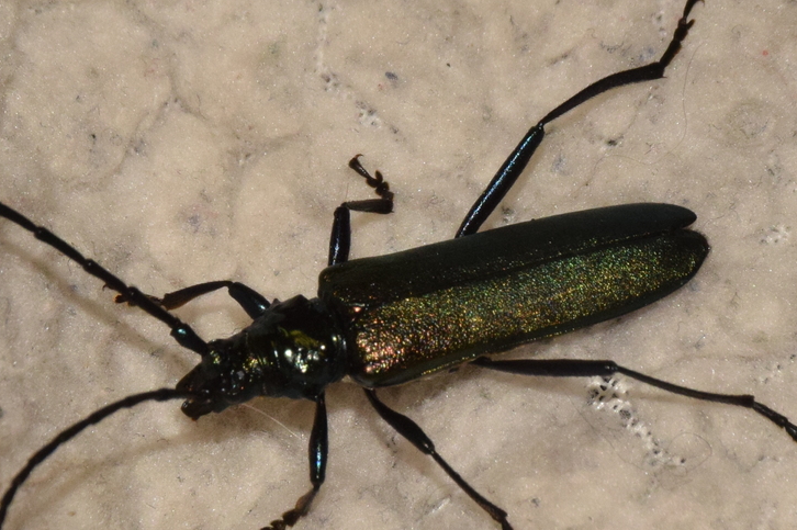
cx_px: 340
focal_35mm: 278
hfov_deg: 7.4
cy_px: 324
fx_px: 6150
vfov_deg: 4.9
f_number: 16
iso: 1000
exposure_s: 1/200
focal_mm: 140
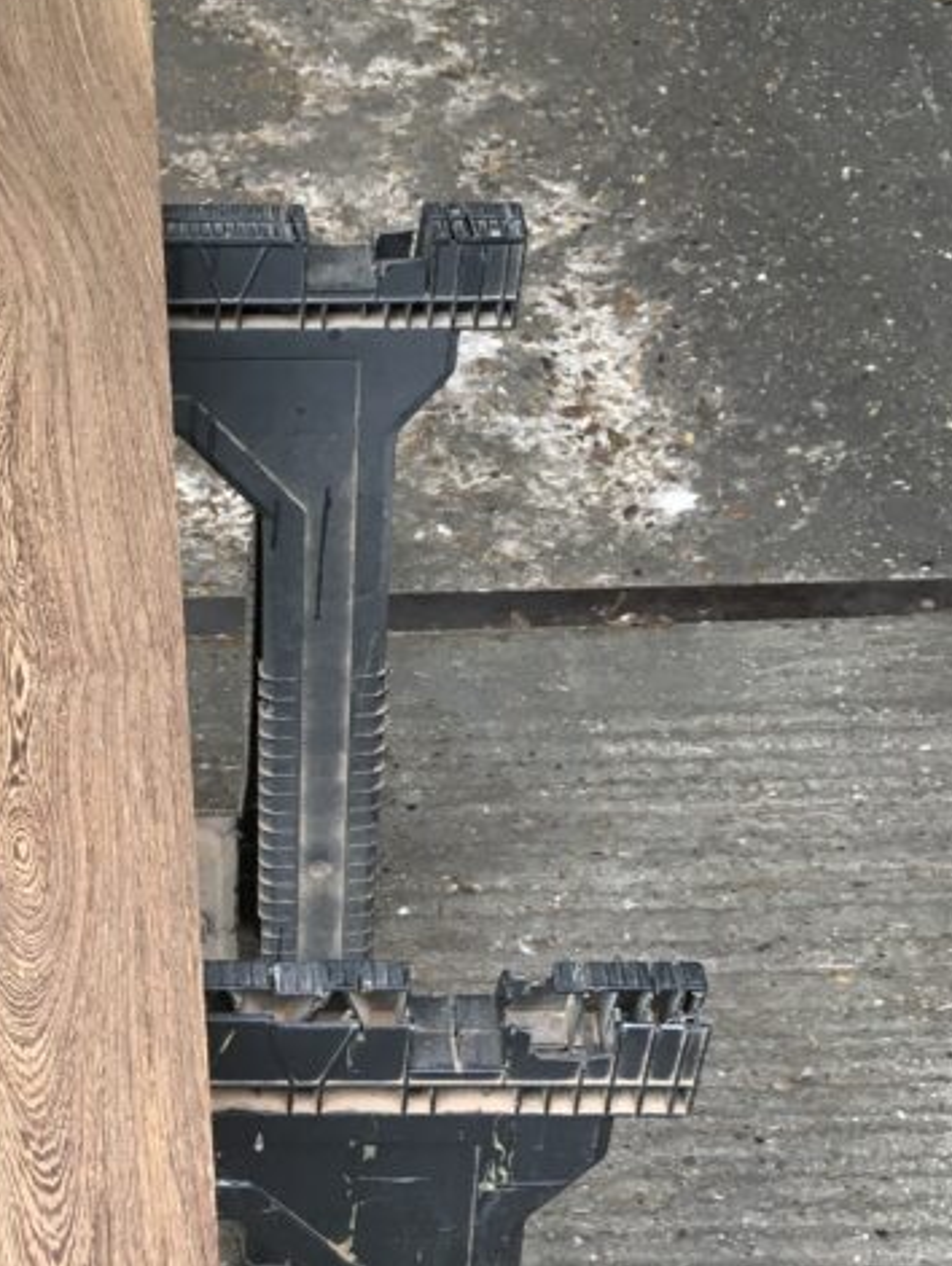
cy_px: 1078
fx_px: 2307
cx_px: 48
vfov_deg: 29.7
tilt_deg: -52.6
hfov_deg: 22.6
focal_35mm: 63
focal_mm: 4.15
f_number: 2.2
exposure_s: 1/33
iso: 25
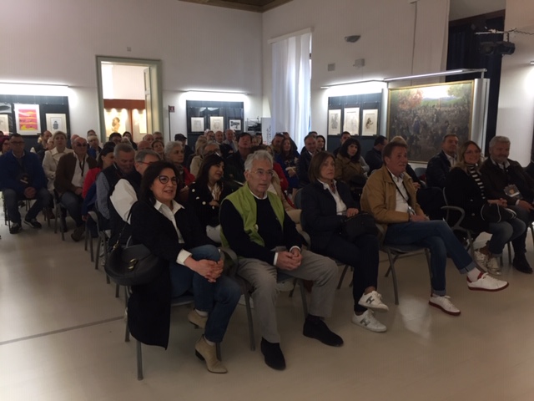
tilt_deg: -8.6
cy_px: 200
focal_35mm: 29
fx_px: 447
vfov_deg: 48.2
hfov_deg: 61.7
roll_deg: +0.0
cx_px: 267
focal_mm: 4.15
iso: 100
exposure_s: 1/33
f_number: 2.2
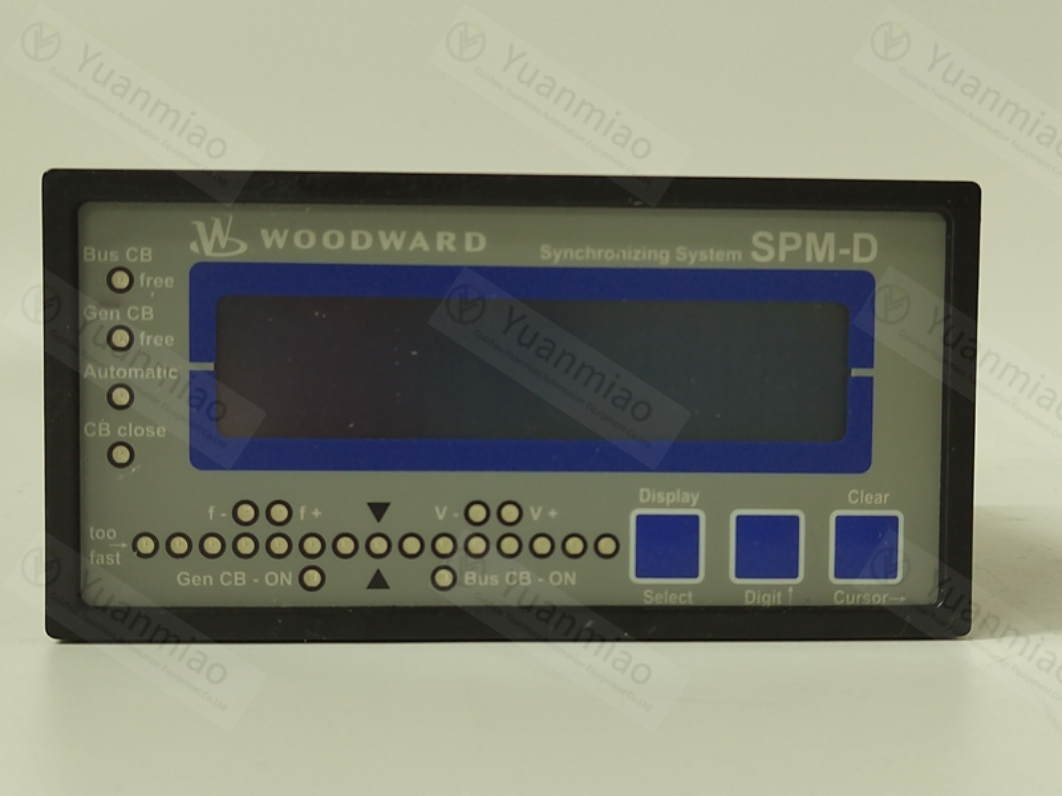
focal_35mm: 46
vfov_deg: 31.5
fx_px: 1411
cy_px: 398
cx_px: 531
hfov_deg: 41.2
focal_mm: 5.52
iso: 2306
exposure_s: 1/100
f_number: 1.9
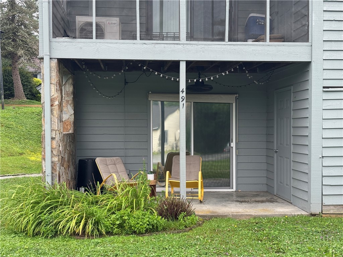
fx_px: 476
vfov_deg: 30.3
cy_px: 128
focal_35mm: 48
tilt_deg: -1.6
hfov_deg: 39.7
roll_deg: +0.6
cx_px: 172
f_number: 1.78
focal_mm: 6.76
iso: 64
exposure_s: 1/379
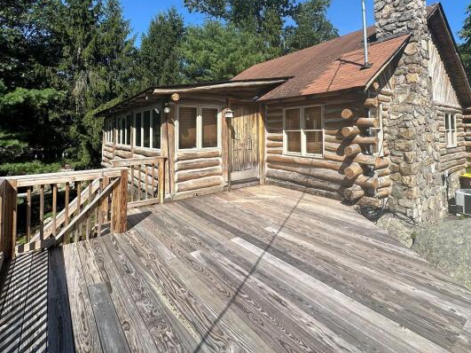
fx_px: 258
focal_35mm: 19
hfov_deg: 84.3
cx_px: 263
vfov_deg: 66.8
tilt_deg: +4.4
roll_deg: +0.2
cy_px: 118
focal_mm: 2.22
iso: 50
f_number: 2.2
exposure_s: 1/1401
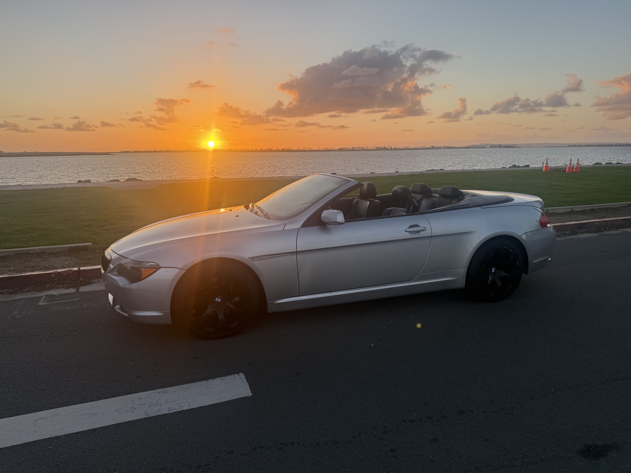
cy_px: 236
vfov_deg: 56.8
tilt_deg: -10.5
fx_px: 437
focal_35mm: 24
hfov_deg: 71.6
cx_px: 316
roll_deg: +1.2
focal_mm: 6.76
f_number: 1.78
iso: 80
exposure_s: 1/992
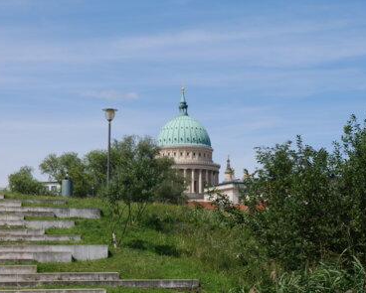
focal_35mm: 89
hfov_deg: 21.5
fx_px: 965
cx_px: 188
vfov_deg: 17.3
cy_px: 148
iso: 200
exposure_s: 1/500
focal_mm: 42
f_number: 9
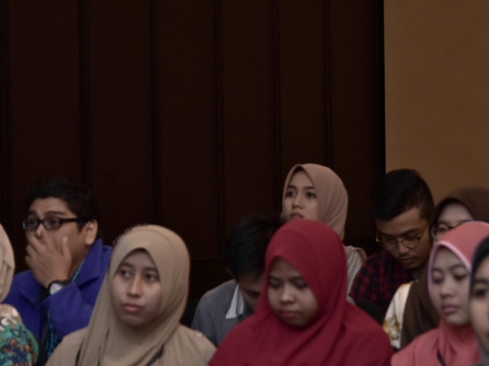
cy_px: 217
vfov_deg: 8.2
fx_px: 2552
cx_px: 249
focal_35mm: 181
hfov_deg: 10.9
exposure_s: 1/50
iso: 1000
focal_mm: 85
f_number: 6.3
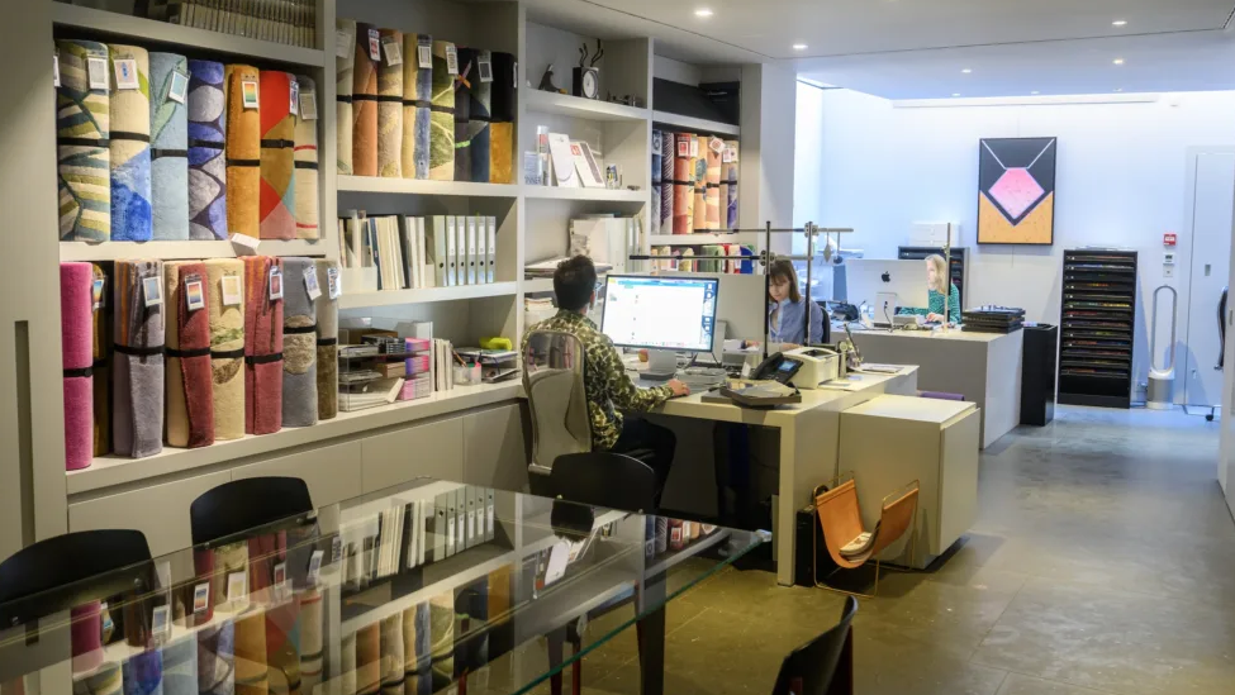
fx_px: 1081
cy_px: 303
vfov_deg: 35.6
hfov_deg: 59.5
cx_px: 611
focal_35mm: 33
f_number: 5
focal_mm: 30
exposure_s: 1/20
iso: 800
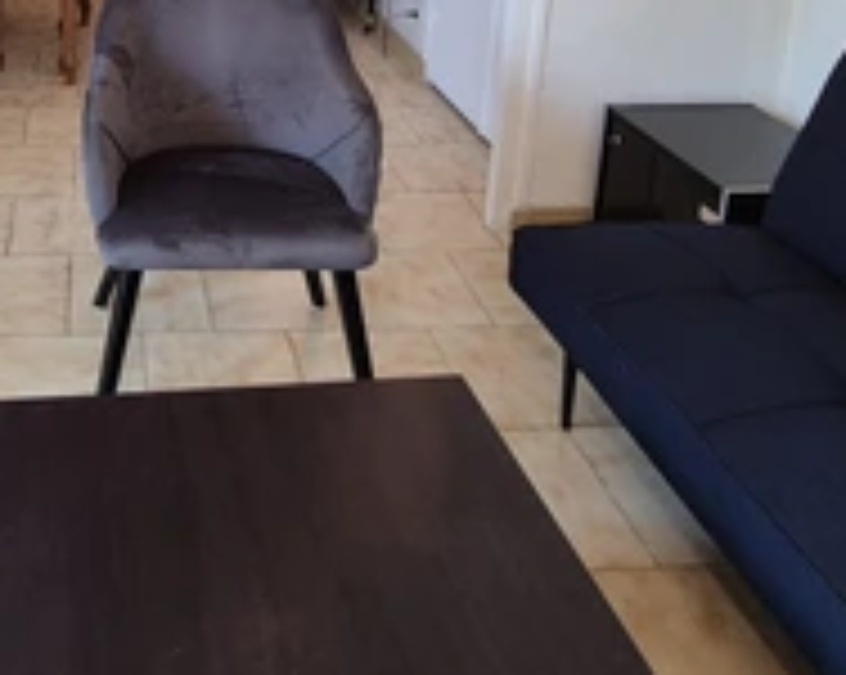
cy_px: -108
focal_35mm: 36
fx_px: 900
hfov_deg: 47.7
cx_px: 173
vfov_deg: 34.2
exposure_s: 1/50
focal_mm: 2.2
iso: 200
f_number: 2.2
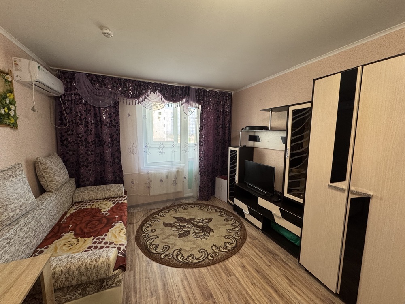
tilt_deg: -6.1
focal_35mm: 14
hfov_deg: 102.1
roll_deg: -0.1
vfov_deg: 85.7
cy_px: 152
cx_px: 202
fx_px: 164
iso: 200
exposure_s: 1/100
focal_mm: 2.22
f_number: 2.2
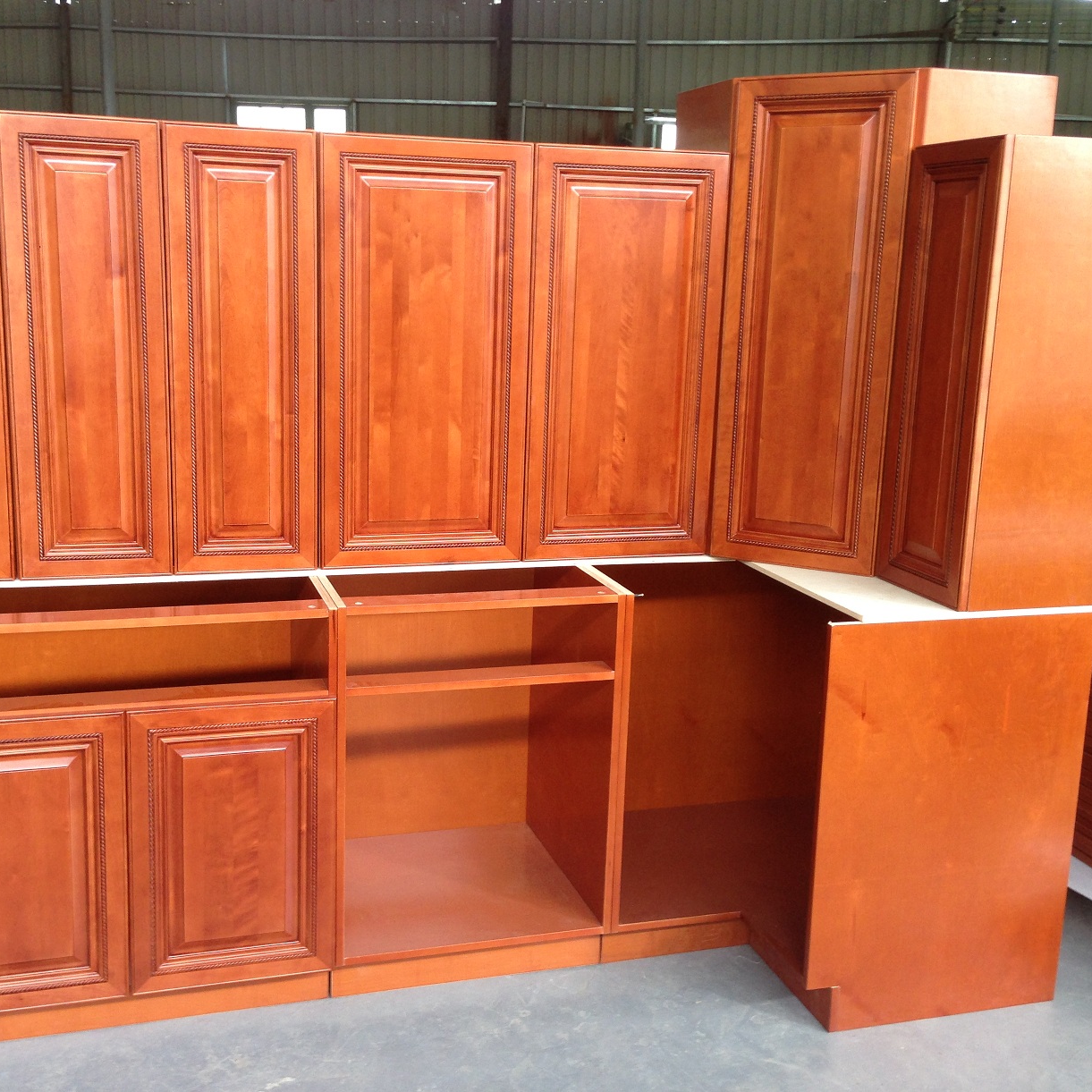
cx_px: 511
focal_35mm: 39
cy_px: 546
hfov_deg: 42.8
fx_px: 1392
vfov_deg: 42.8
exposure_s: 1/20
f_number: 2.4
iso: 80
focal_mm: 4.12
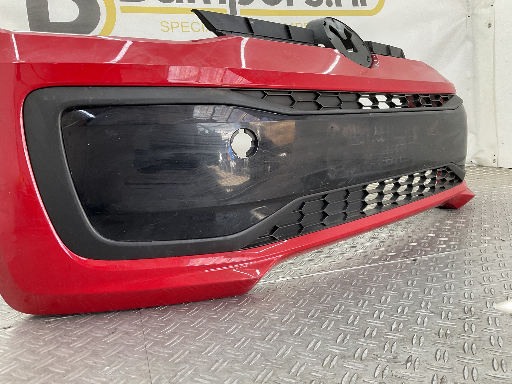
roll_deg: +1.9
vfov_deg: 48.2
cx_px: 256
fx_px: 429
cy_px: 192
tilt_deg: -11.6
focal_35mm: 29
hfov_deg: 61.7
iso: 32
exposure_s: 1/100
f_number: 1.8
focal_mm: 3
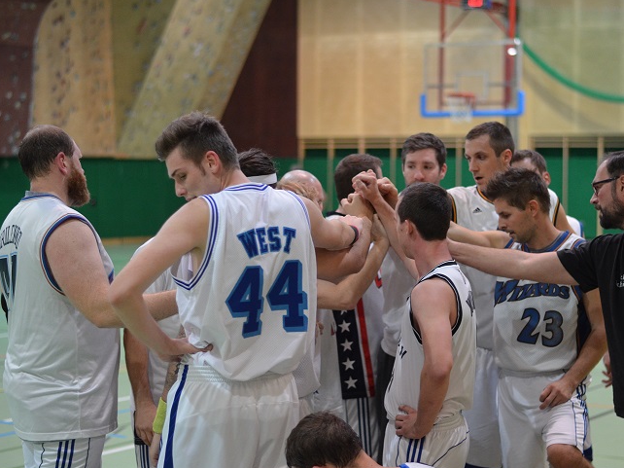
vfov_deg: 17.8
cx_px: 335
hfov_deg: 23.6
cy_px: 234
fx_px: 1496
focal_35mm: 83
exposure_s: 1/250
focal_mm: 50
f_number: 2
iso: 1600
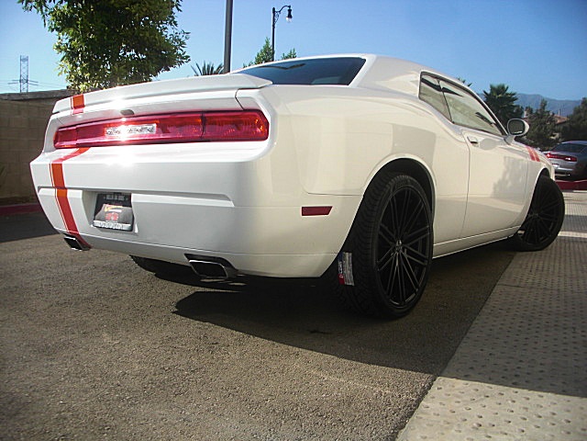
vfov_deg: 39.7
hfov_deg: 51.4
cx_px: 294
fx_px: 610
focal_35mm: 36
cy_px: 220
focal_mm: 6.3
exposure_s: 1/125
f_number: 7.9
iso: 50
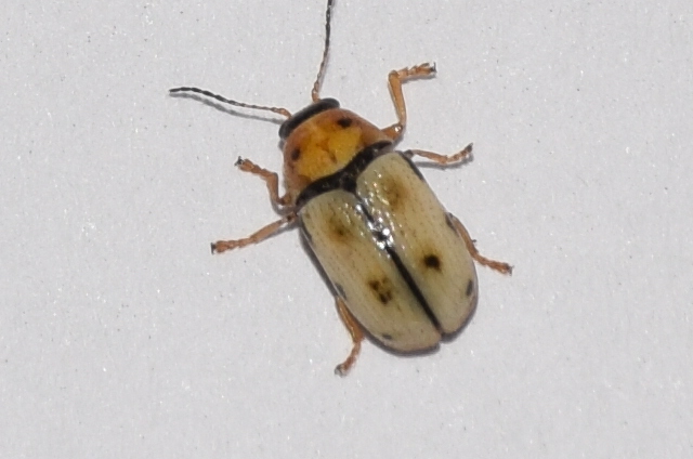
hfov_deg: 9.8
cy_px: 230
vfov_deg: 6.5
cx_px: 346
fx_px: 4034
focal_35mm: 210
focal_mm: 140
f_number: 13
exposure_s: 1/160
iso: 100
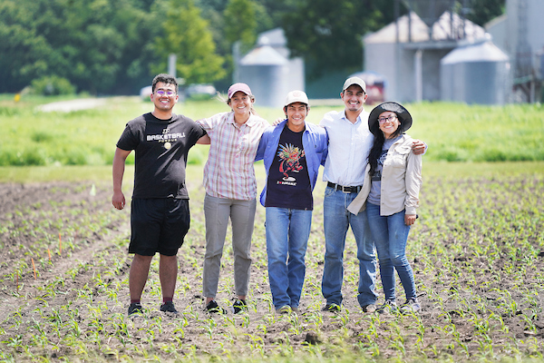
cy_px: 182
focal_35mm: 330
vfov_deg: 4.2
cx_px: 272
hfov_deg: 6.2
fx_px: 4986
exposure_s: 1/2000
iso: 500
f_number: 5.6
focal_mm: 330
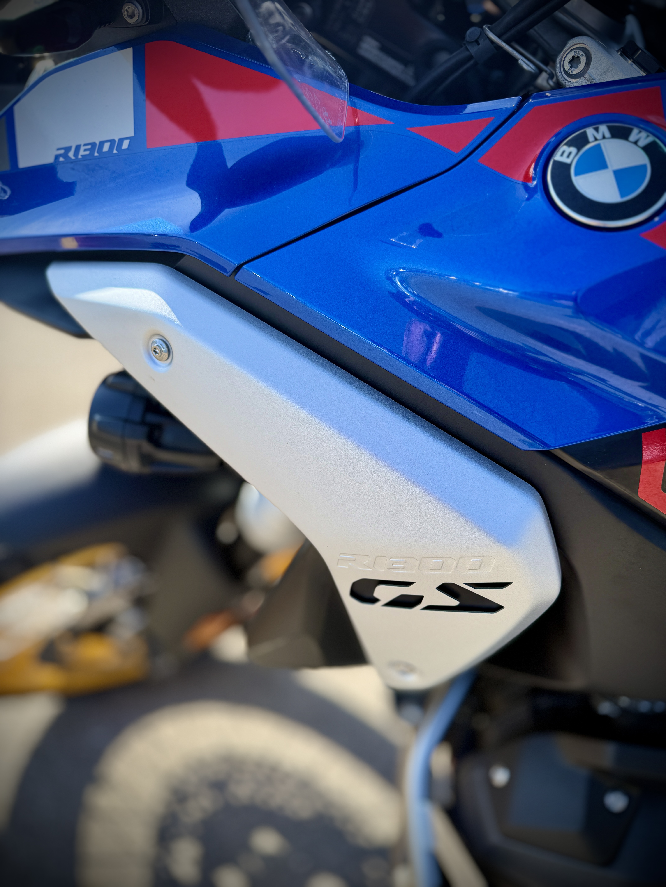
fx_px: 616
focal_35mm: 24
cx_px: 333
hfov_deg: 56.8
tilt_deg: -28.0
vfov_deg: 71.6
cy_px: 444
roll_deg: -10.3
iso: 100
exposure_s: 1/1174
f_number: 1.78
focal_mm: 6.76
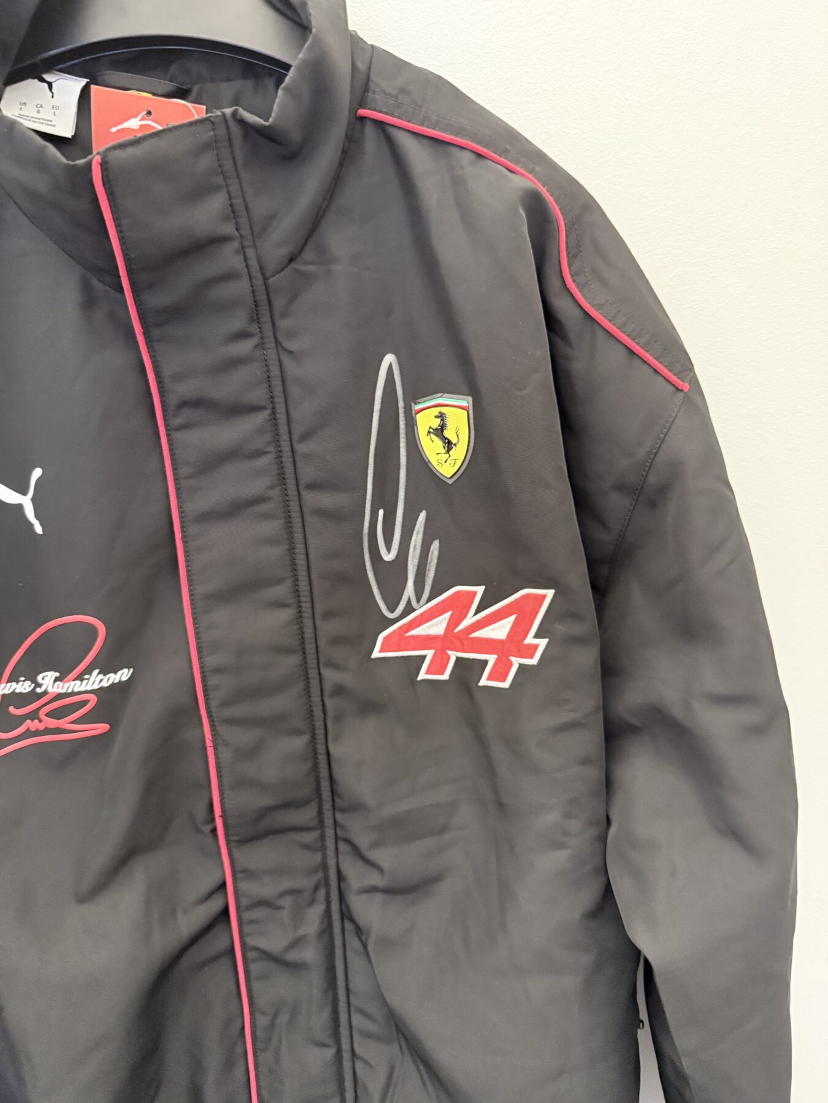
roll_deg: +0.3
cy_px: 552
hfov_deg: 56.8
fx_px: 765
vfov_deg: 71.6
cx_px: 414
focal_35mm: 24
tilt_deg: -12.4
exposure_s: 1/33
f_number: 1.78
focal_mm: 6.76
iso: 640
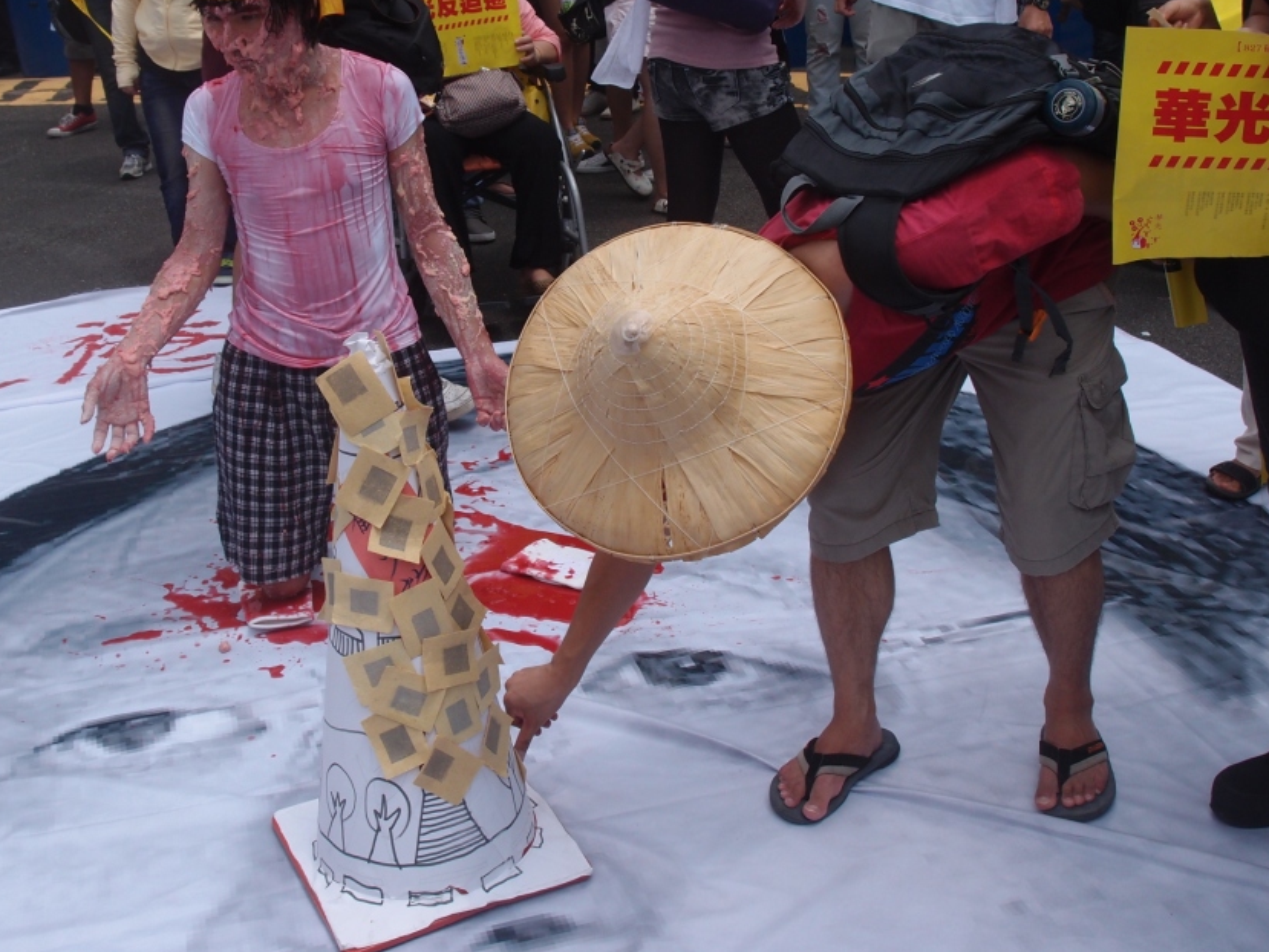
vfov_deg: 34.3
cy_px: 386
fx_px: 1540
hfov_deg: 44.7
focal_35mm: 42
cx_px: 577
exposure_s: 1/1000
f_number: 4
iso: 100
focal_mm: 7.41
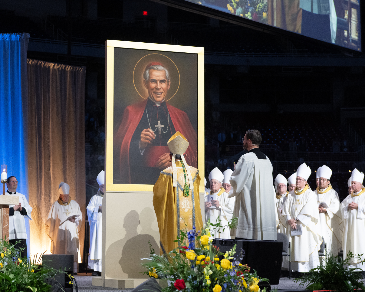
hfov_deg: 20.8
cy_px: 165
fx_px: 994
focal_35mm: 92
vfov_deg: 16.7
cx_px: 165
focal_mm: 70
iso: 5000
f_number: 5.6
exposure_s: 1/250
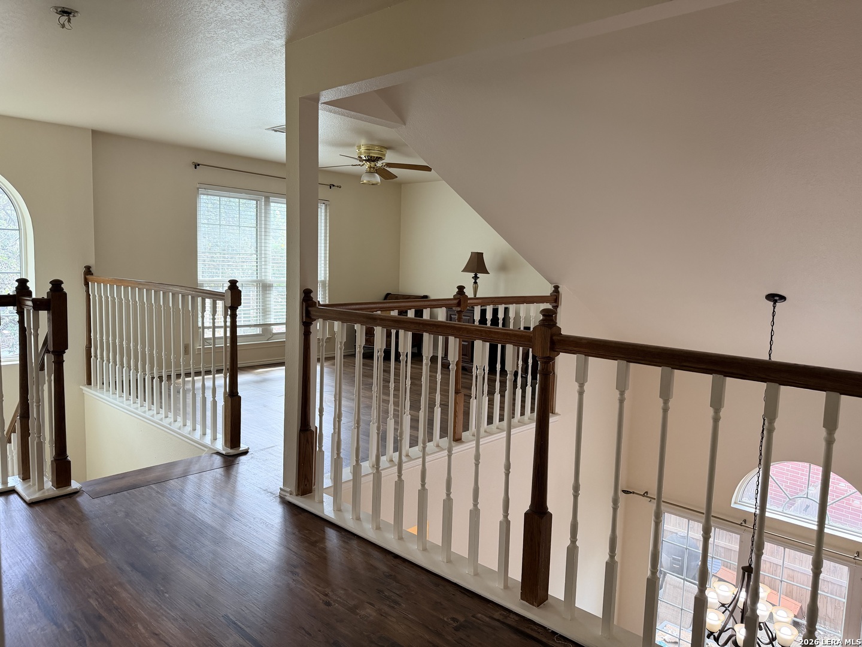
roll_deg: -2.3
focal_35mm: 24
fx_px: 598
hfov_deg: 71.6
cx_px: 431
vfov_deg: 56.8
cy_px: 324
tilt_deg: -5.6
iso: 200
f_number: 1.78
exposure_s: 1/60
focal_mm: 6.76
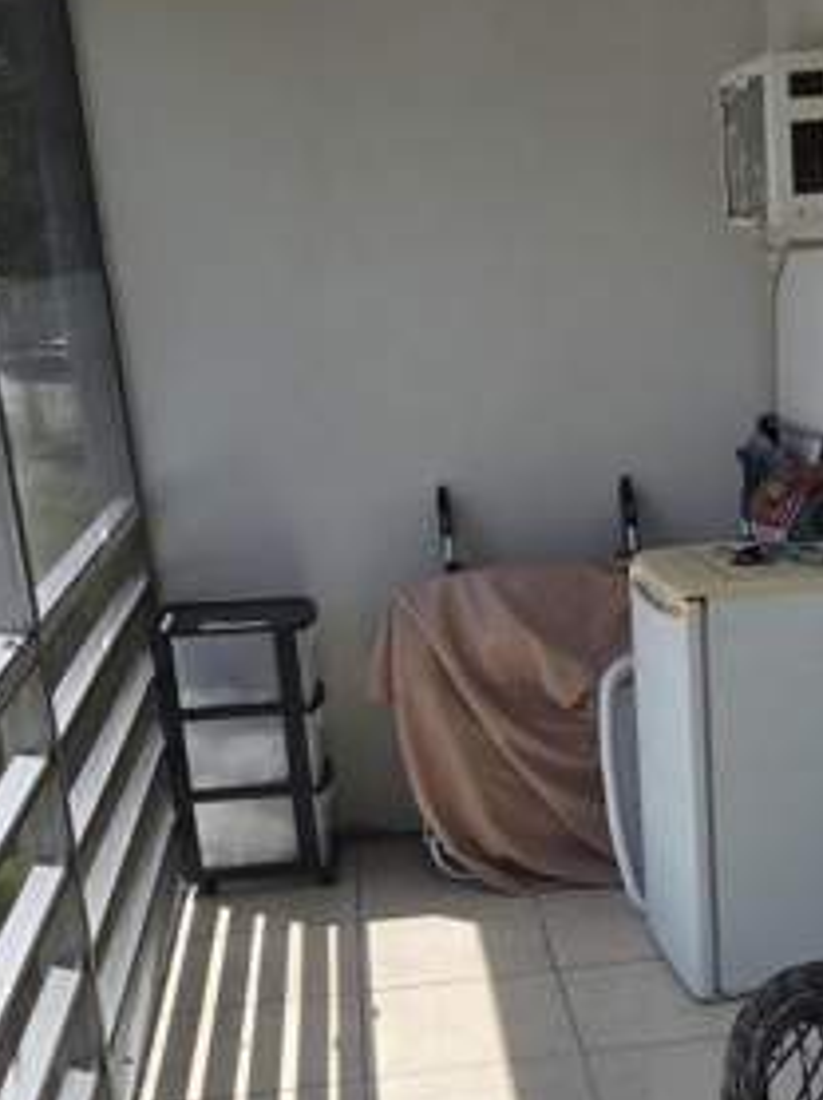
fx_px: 1683
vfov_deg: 35.3
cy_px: 835
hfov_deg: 26.9
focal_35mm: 53
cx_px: 673
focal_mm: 5.4
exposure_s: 1/1983
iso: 80
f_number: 1.8
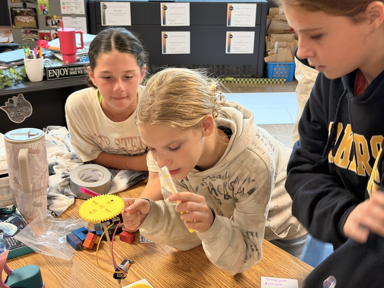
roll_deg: -0.7
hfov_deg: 39.7
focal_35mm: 48
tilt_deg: -22.7
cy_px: 144
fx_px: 532
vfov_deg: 30.3
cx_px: 192
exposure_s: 1/40
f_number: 1.78
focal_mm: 6.76
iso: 250
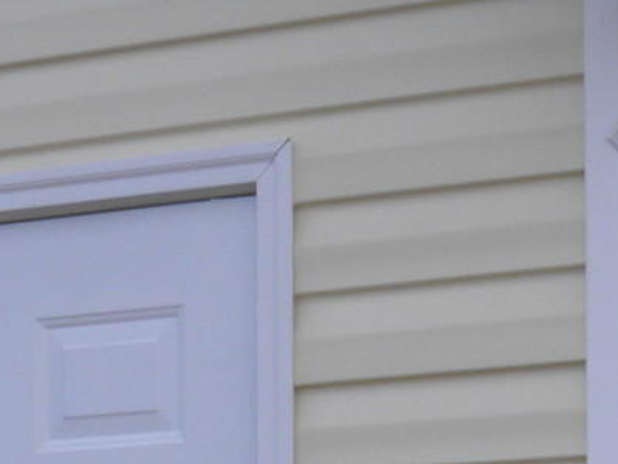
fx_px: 4001
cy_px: 1019
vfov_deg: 6.4
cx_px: -540
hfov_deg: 8.5
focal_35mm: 224
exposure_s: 1/100
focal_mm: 7.9
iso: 50
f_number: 6
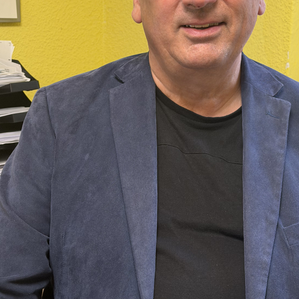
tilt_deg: -11.4
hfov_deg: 22.2
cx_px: 175
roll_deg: -1.2
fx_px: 762
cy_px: 141
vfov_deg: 22.2
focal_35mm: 78
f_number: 1.78
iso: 80
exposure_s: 1/50
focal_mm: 6.76
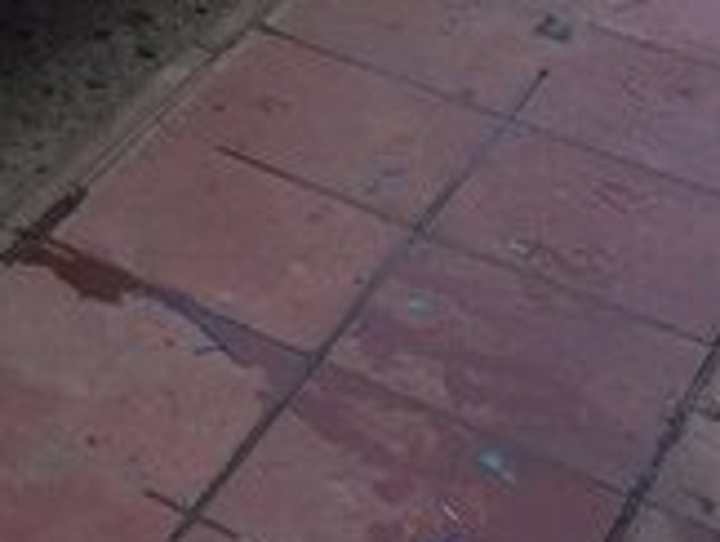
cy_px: -393
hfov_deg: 14.5
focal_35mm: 118
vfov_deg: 11.7
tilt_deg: -21.3
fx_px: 2458
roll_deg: -2.5
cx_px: -613
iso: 32
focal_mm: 4.15
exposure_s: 1/1236
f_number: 2.2
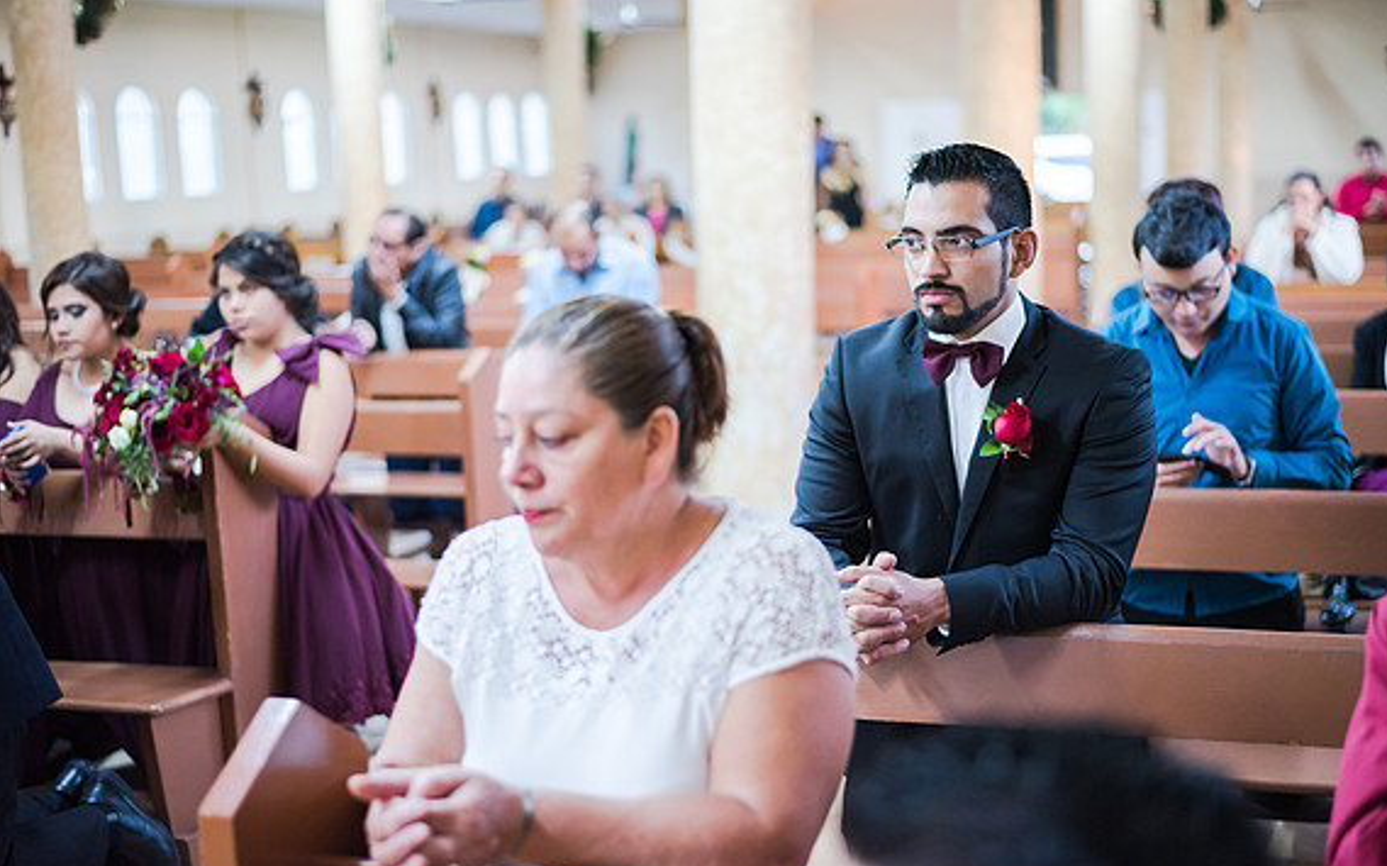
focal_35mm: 52
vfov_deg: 24.8
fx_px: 1965
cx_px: 704
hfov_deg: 38.9
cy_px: 470
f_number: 1.8
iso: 1600
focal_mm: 50
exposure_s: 1/200
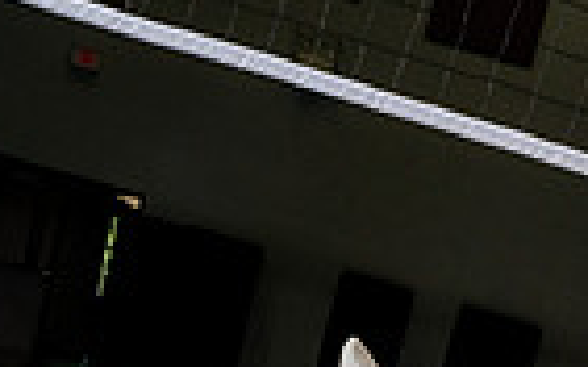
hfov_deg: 23.4
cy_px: 934
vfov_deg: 11.6
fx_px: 1410
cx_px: 430
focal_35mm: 88
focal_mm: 27
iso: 500
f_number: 8
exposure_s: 1/250
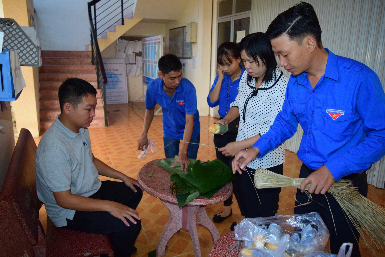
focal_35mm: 30
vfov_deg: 43.6
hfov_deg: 61.9
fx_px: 321
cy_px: 128
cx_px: 192
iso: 1800
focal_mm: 20
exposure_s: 1/160
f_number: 3.5
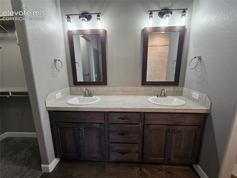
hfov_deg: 106.2
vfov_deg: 89.9
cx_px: 118
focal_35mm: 13
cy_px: 89
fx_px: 89
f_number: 2.2
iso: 160
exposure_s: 1/60
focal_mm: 2.2
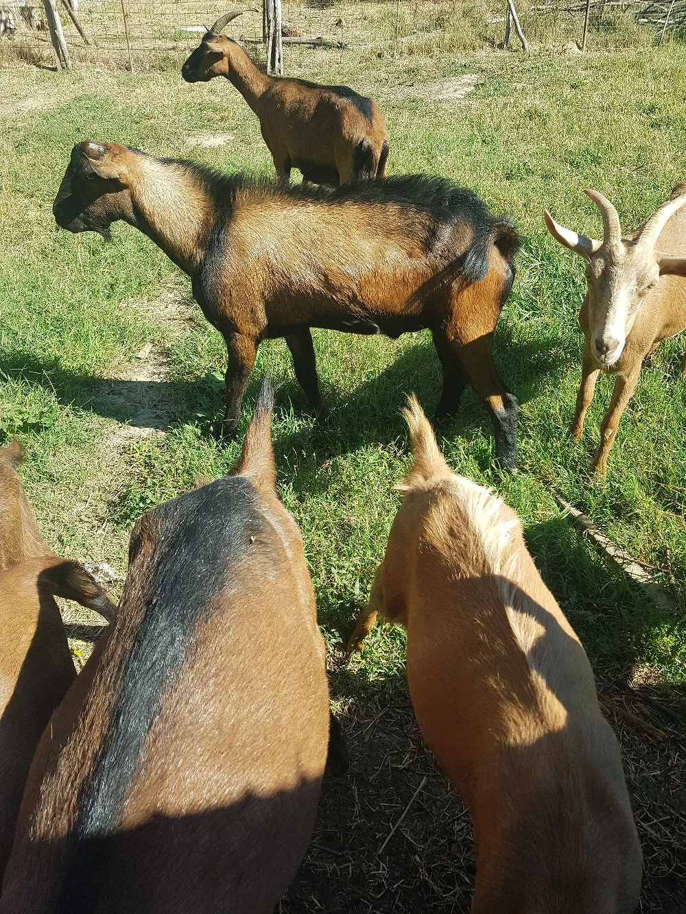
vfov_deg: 67.3
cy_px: 457
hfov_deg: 53.1
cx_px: 343
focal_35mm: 26
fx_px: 687
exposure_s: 1/833
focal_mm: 4.2
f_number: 1.7
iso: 40
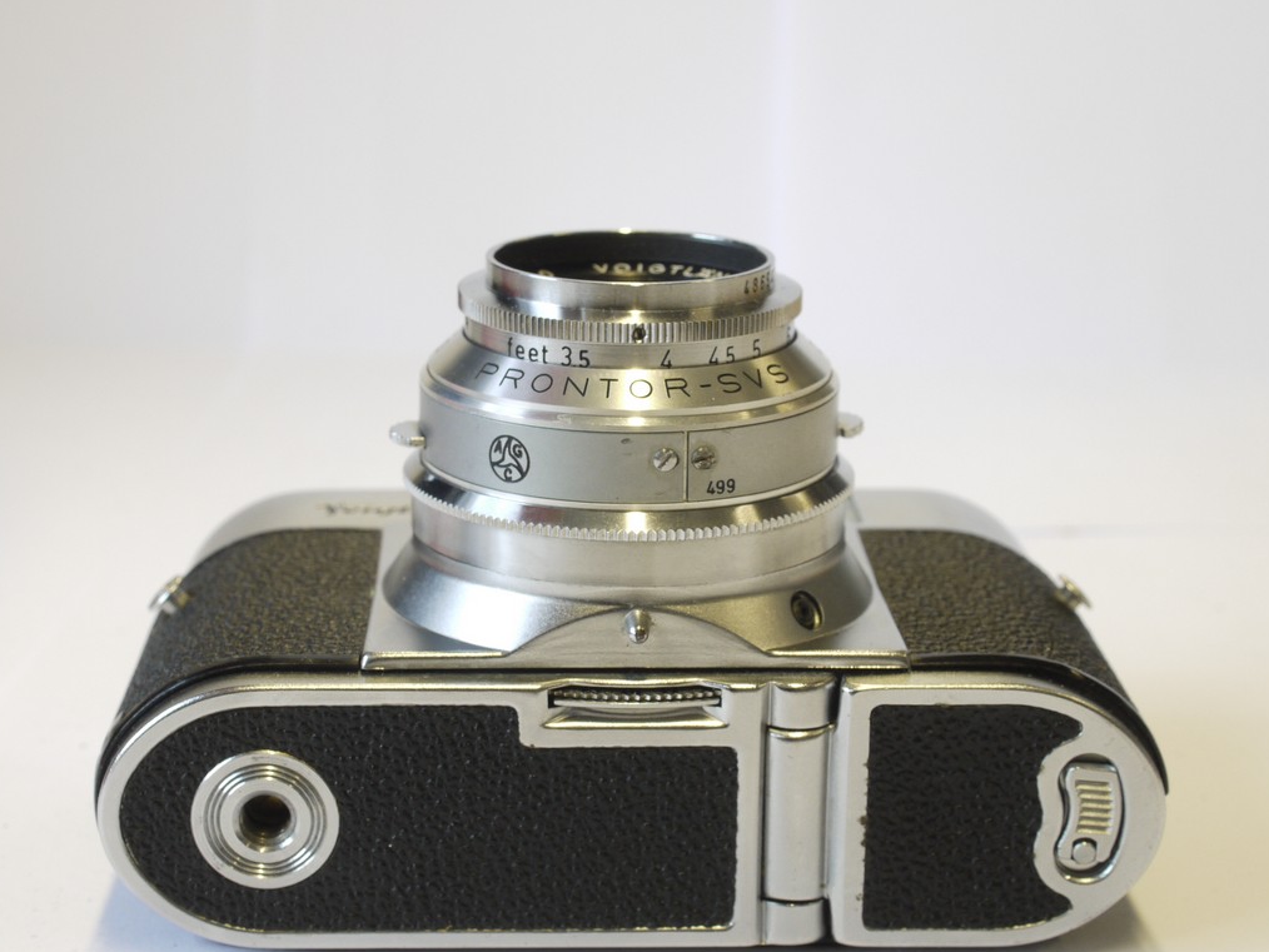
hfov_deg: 27.4
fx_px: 2603
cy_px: 519
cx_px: 596
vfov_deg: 20.7
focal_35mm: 71
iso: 400
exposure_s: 1/30
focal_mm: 30
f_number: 8
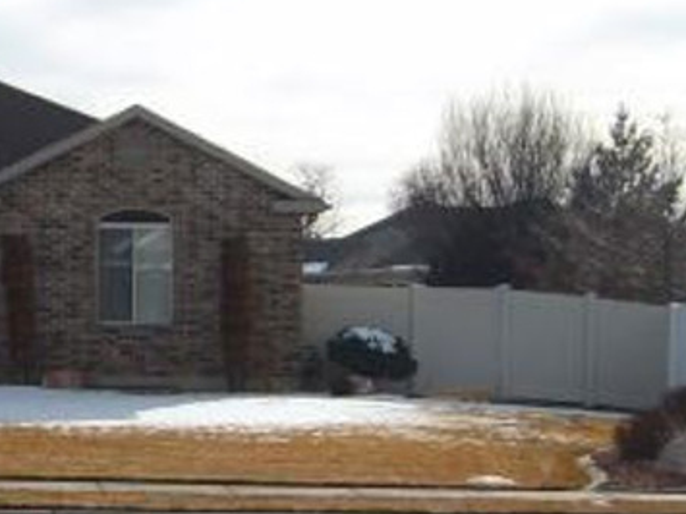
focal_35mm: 101
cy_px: 361
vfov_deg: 14.6
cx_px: -102
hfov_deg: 18.6
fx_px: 2001
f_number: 7.1
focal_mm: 5.8
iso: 50
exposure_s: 1/350
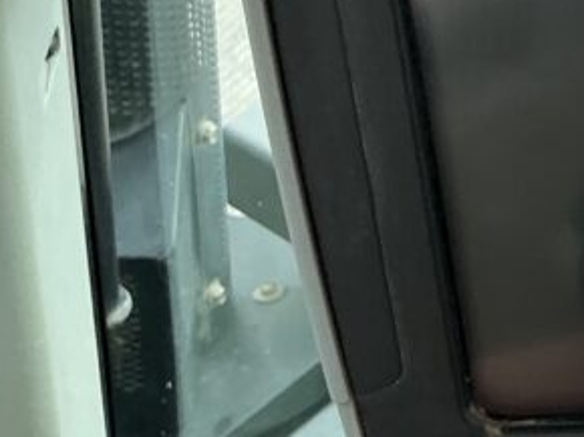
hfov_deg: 16.9
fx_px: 1669
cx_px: 1011
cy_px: -46
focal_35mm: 99
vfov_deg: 14.6
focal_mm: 3
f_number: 1.8
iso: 25
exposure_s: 1/446
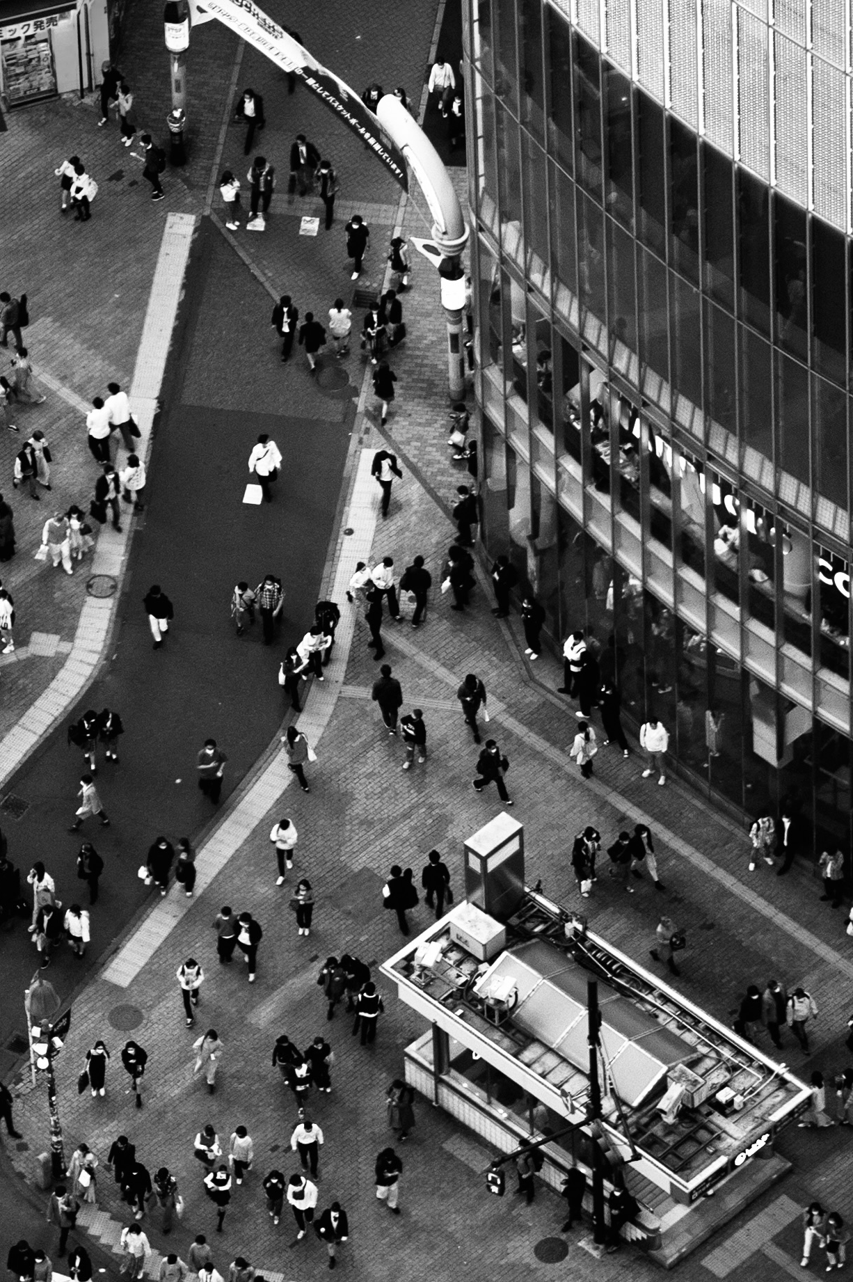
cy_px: 141
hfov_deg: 3.5
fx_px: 14018
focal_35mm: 394
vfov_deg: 5.2
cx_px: 49
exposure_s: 1/250
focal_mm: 120
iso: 180
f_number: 2.8
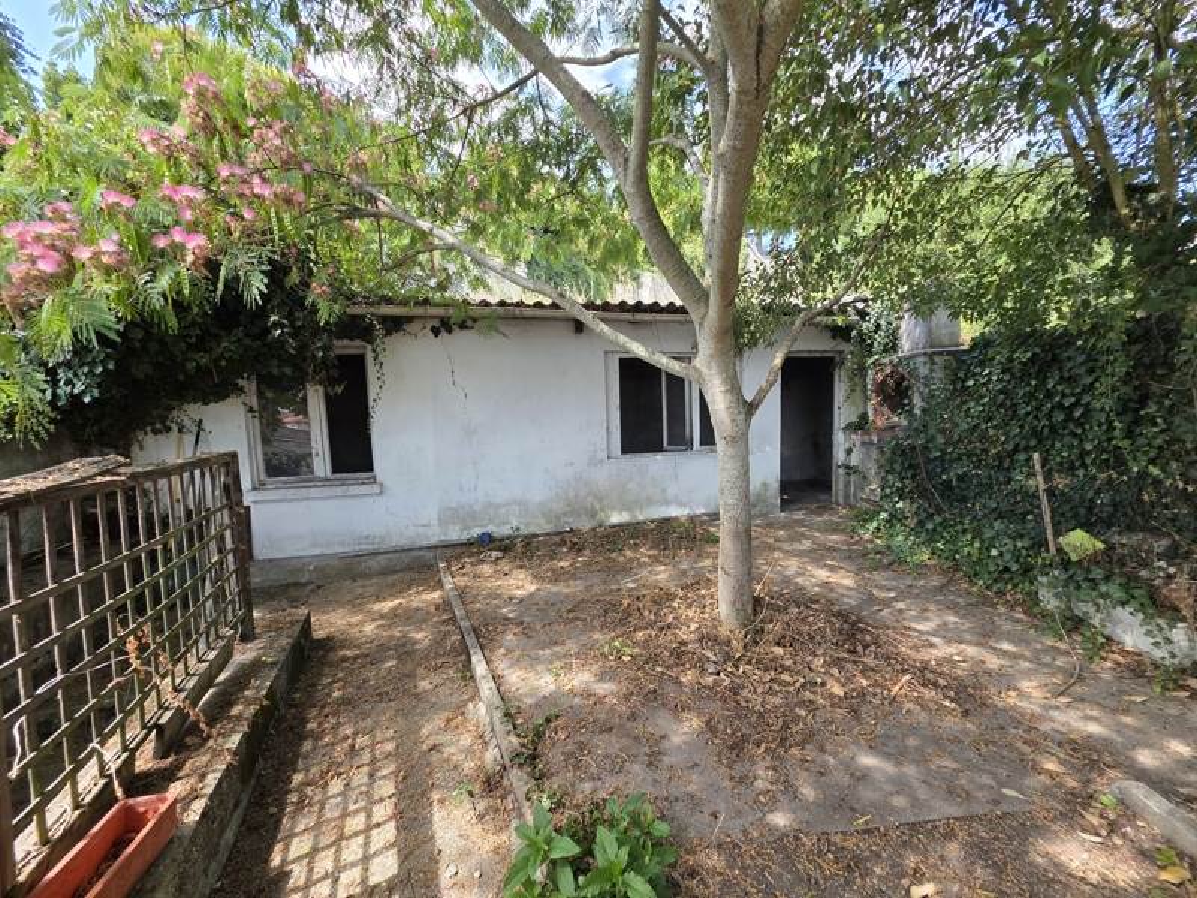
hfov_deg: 106.2
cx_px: 598
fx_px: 450
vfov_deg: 89.9
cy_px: 449
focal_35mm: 13
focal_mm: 2.2
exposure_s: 1/113
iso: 20
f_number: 1.9
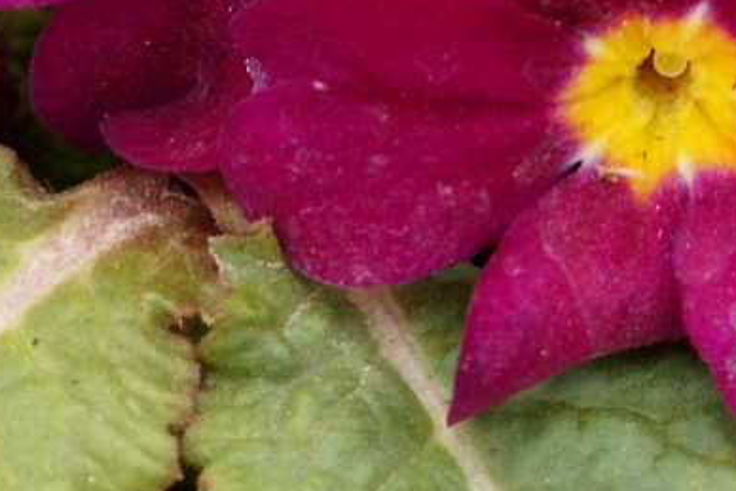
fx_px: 9489
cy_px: -231
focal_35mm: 464
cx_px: 231
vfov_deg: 3.0
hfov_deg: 4.4
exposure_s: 1/160
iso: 2500
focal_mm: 100
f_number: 11
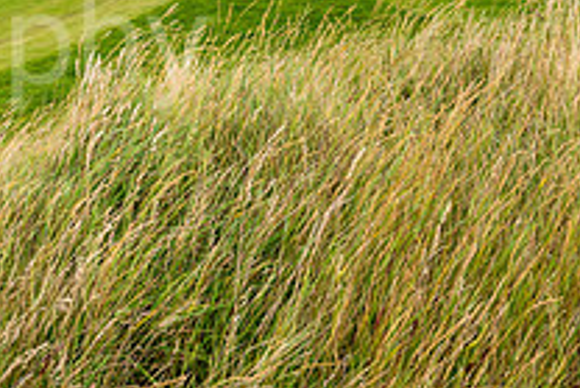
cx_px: -145
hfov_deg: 21.2
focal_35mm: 88
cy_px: -92
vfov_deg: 15.0
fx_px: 1419
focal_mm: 31
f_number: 6.3
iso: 400
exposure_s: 1/2000
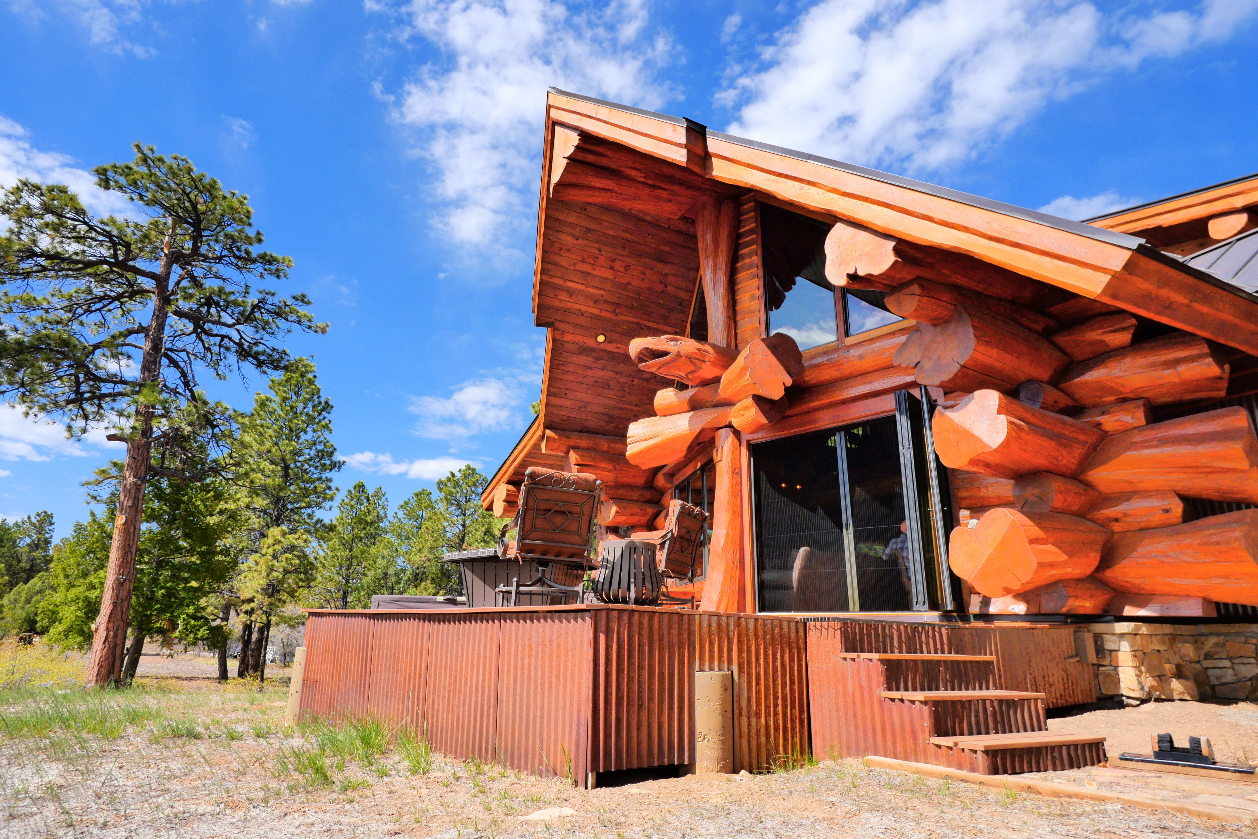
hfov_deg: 90.0
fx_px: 629
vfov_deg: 67.4
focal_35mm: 18
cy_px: 420
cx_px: 629
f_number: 5
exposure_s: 1/800
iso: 800
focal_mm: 9
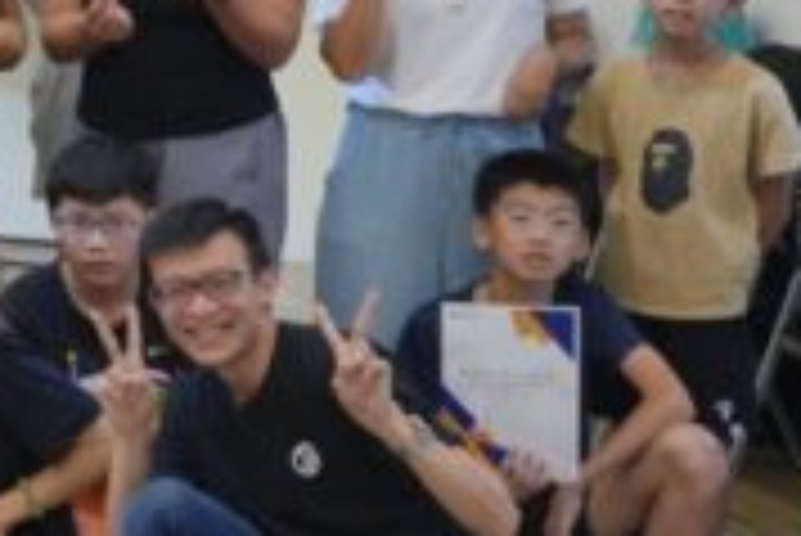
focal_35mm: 155
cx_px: -788
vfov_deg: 8.8
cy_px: -32
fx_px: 3451
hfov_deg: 11.9
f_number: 5.6
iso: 1000
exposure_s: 1/125
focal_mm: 36
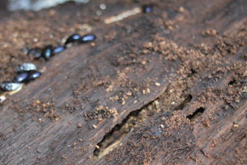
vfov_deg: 13.0
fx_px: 720
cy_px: 127
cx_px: 12
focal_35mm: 105
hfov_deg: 19.0
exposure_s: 1/60
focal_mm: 32
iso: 2500
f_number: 4.5
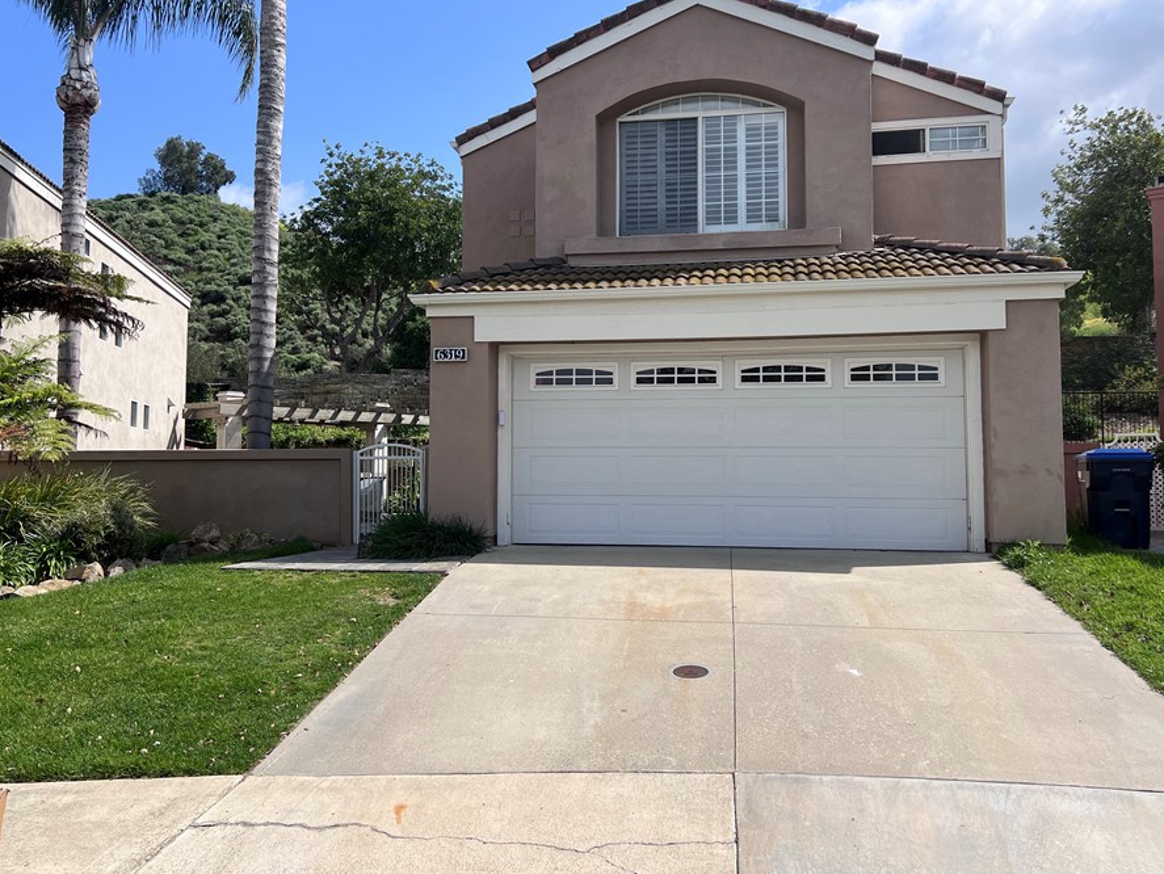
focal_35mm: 30
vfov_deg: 46.8
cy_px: 402
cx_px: 612
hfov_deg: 59.9
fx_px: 1009
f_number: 1.5
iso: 50
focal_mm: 5.7
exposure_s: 1/5076
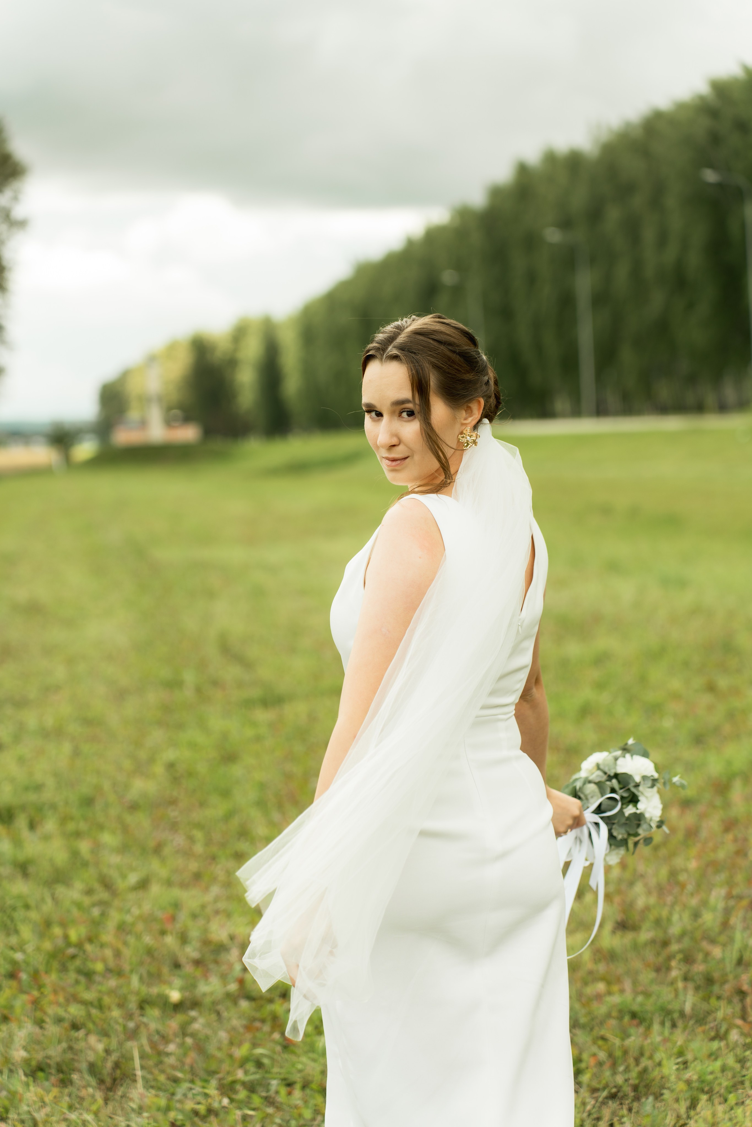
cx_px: 376
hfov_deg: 18.2
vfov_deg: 27.0
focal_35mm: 75
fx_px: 2350
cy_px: 564
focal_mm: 75
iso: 100
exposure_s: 1/500
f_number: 2.8
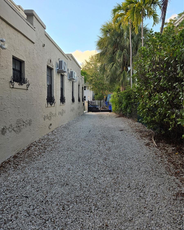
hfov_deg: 58.8
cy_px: 110
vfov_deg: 70.2
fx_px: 163
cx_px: 92
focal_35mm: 24
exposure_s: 1/150
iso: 25
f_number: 1.8
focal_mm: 5.4
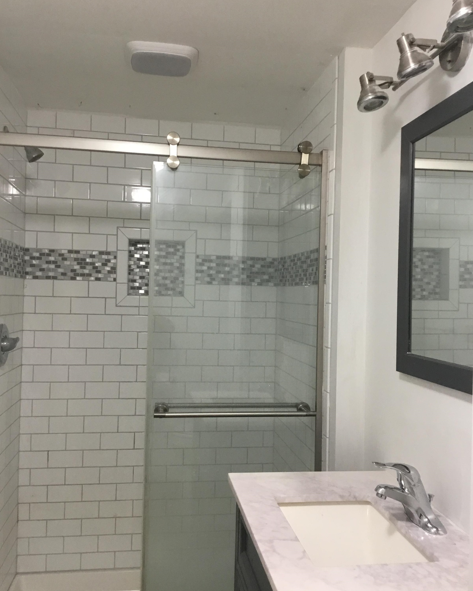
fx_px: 578
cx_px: 238
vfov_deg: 54.2
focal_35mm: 33
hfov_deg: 44.5
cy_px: 296
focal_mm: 3.3
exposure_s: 1/30
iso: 80
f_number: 2.4
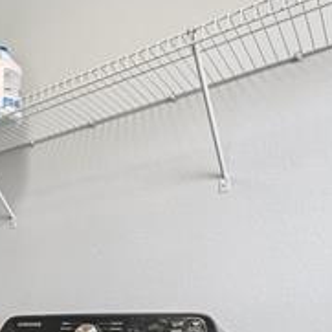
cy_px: 312
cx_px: -57
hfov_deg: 33.4
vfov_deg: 36.9
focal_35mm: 42
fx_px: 456
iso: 400
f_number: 11
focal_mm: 14
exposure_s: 1/6
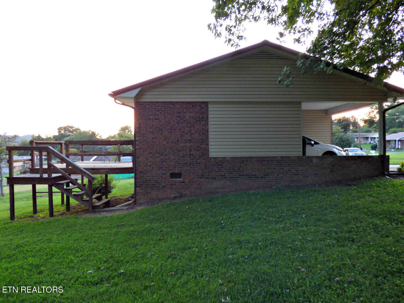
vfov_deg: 56.8
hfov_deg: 71.6
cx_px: 202
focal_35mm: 24
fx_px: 280
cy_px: 152
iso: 400
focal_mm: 4.25
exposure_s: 1/30
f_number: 3
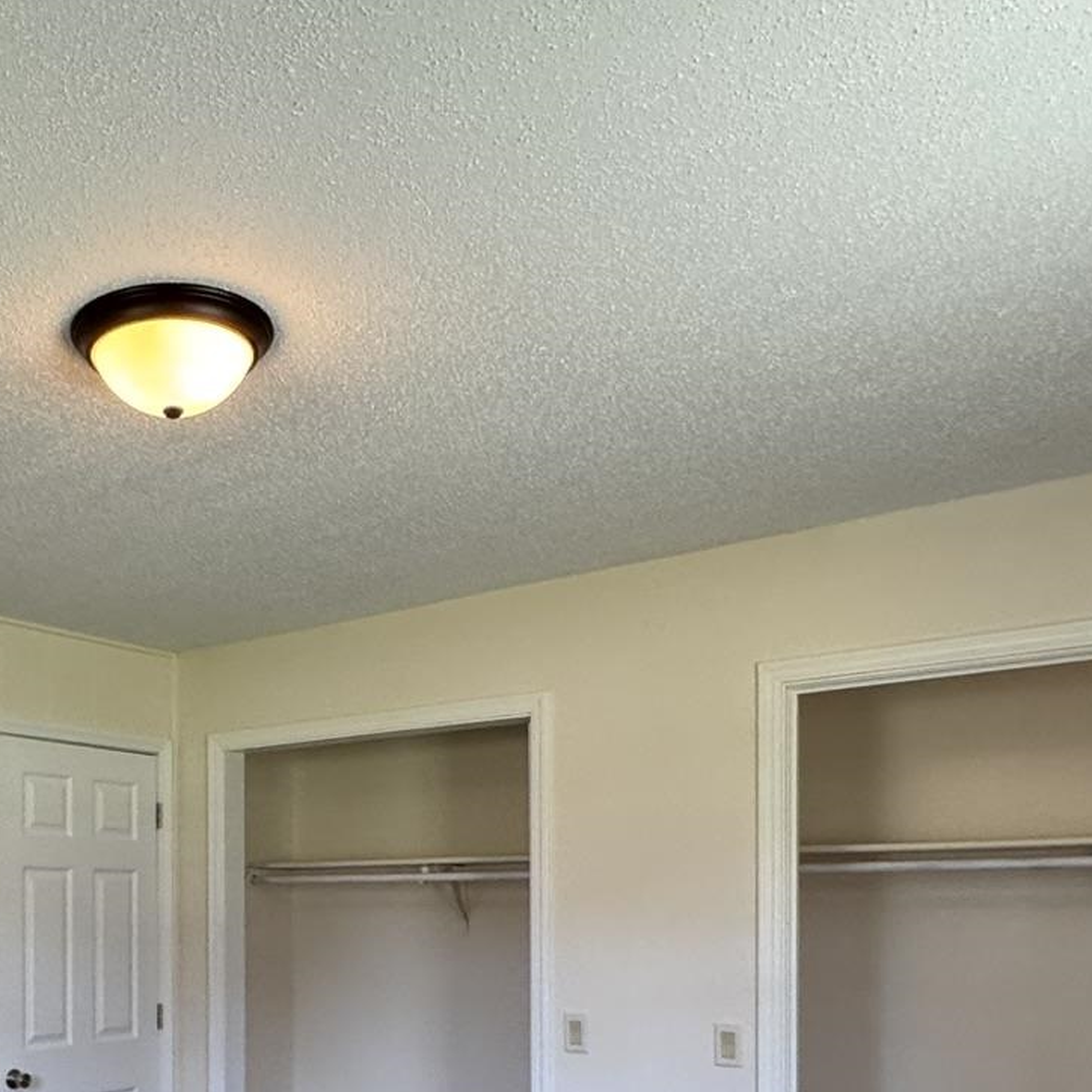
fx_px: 1249
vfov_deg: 44.3
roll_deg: -0.4
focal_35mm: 35
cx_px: 217
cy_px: 913
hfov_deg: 44.9
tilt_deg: -0.4
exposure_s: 1/120
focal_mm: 2.22
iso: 320
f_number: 2.2
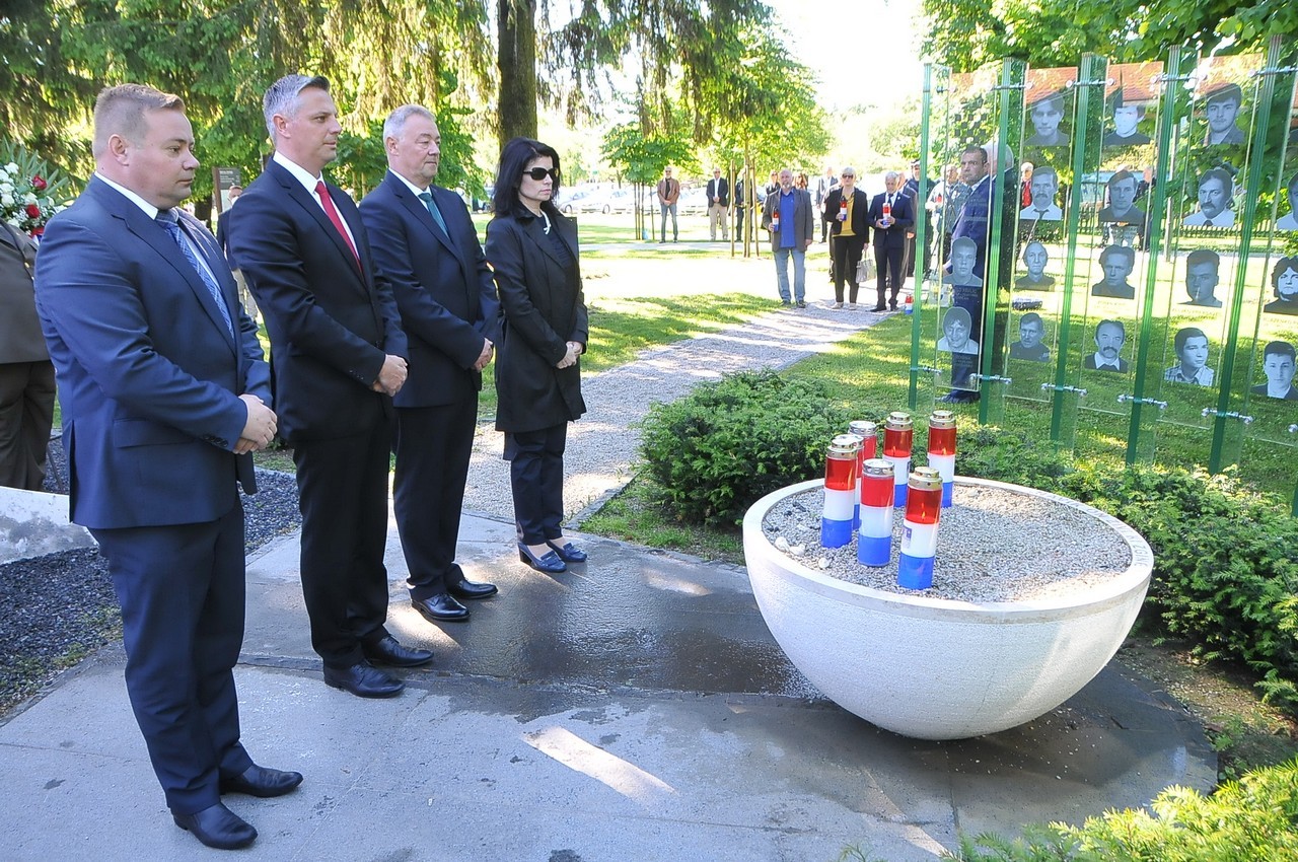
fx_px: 972
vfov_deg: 47.8
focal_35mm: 27
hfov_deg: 67.4
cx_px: 649
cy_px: 431
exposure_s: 1/125
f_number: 6.3
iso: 800
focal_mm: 18
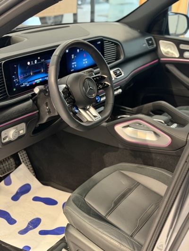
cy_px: 126
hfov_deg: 30.3
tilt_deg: -25.1
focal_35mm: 48
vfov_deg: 39.6
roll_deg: -2.3
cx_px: 94
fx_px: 349
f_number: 1.78
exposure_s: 1/42
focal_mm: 6.76
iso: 250
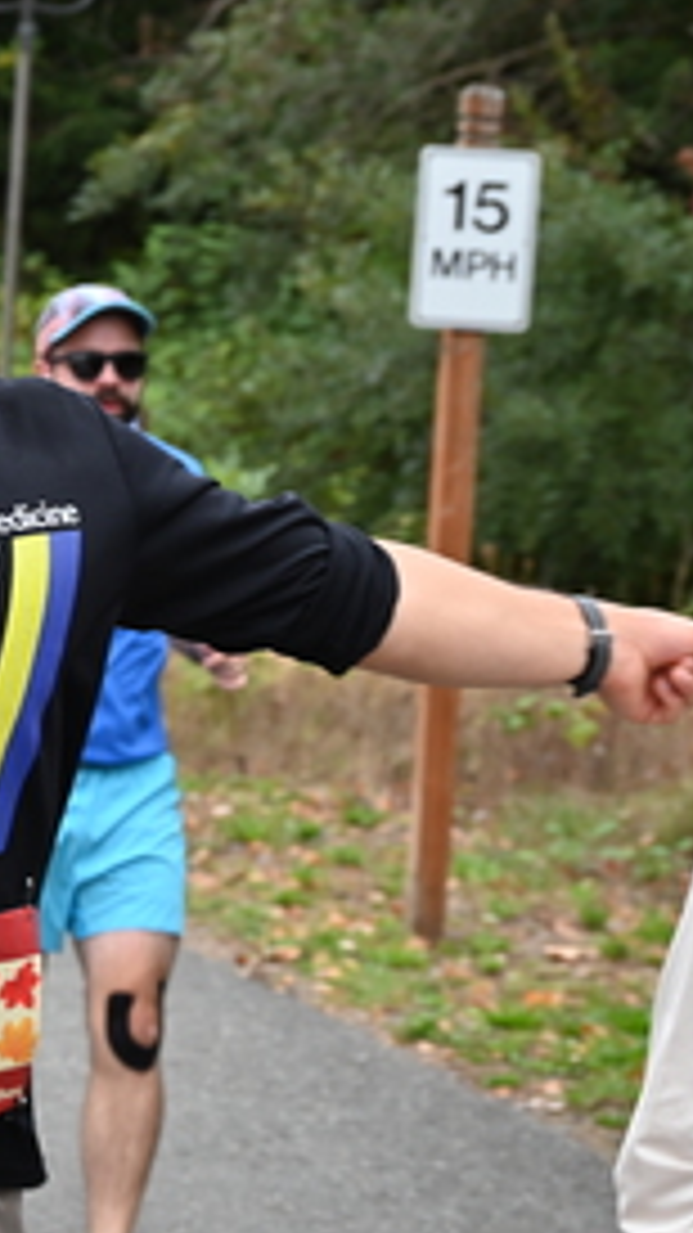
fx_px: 4805
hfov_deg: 8.2
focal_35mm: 147
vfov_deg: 14.6
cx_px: -153
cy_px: 457
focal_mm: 70
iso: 720
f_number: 6
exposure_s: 1/125
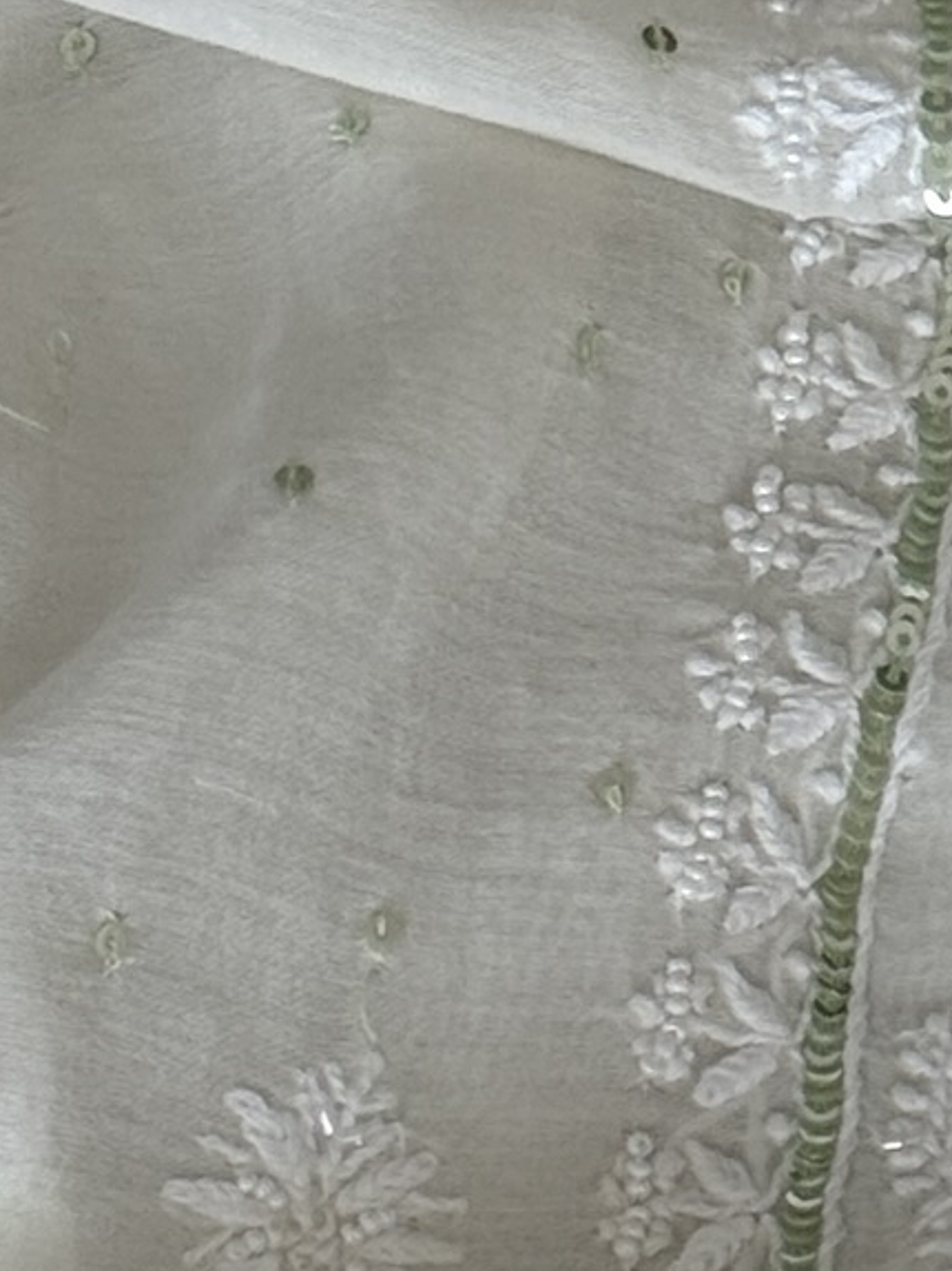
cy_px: 1185
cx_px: 2252
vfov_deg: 7.9
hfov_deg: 5.7
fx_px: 9211
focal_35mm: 251
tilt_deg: -63.7
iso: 64
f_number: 1.78
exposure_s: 1/345
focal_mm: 6.76
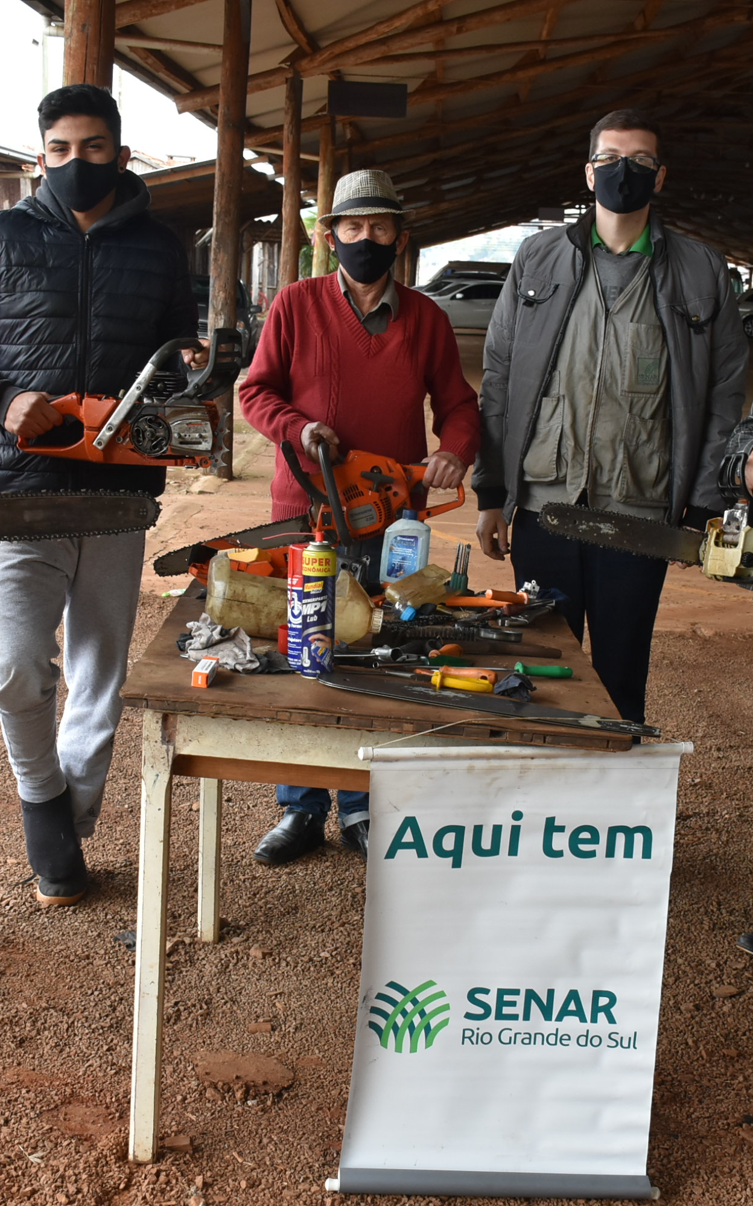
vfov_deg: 36.9
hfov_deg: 23.5
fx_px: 1807
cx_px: 373
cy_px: 603
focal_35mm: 55
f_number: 7.1
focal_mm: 24
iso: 800
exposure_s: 1/200
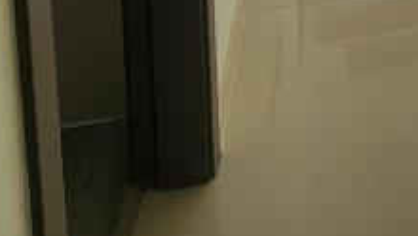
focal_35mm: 66
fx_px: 732
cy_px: -436
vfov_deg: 11.8
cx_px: 549
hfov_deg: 26.7
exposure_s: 1/199
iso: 50
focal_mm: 2.2
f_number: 2.2
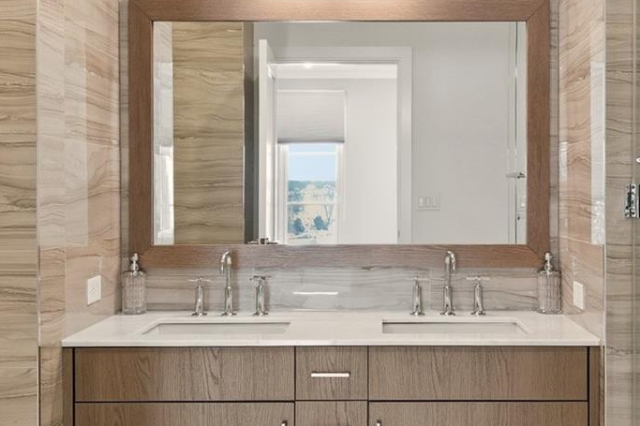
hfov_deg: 40.9
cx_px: 388
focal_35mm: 48
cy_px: 191
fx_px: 853
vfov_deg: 28.0
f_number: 9
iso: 250
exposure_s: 1/15
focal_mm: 16
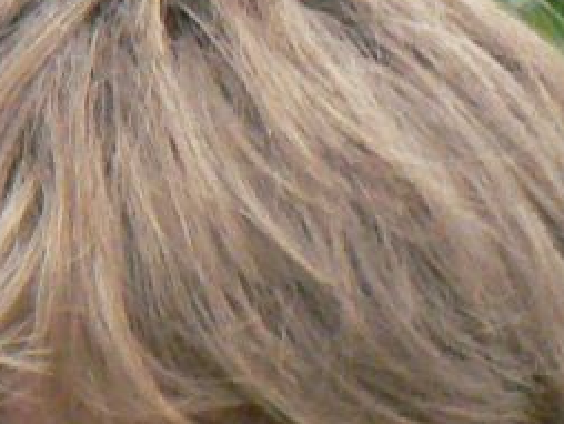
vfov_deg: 2.2
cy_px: 1059
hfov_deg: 3.0
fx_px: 10813
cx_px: -833
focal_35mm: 663
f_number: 5.6
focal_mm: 19.5
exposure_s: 1/250
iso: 400
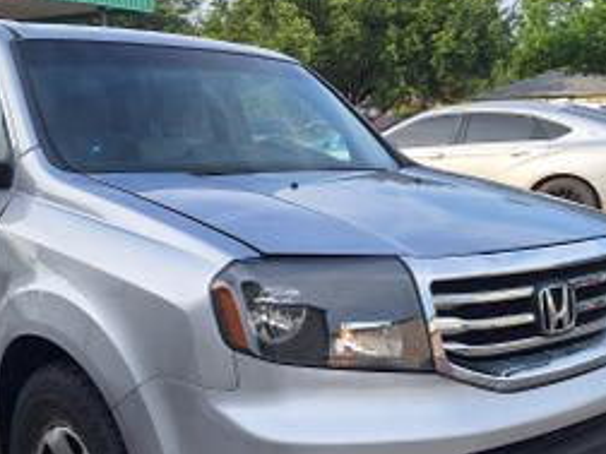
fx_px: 805
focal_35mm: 46
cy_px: 303
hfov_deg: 41.0
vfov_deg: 31.3
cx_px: 231
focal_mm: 5.54
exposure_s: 1/1294
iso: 40
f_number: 1.8
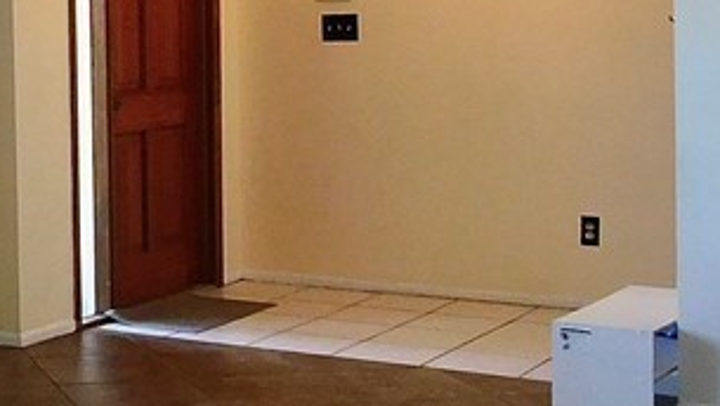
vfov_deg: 14.3
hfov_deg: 22.7
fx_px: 1605
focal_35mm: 84
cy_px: 66
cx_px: -198
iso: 280
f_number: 3
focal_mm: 4
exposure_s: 1/30
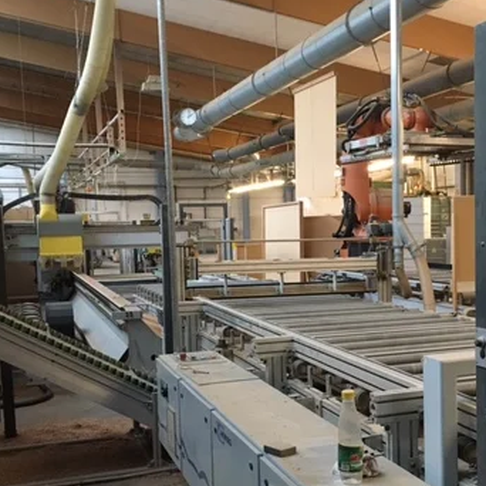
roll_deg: +0.0
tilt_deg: -6.4
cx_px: 328
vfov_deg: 35.2
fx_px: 762
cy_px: 298
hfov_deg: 35.0
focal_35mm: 48
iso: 200
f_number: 2.2
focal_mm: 4.15
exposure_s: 1/25
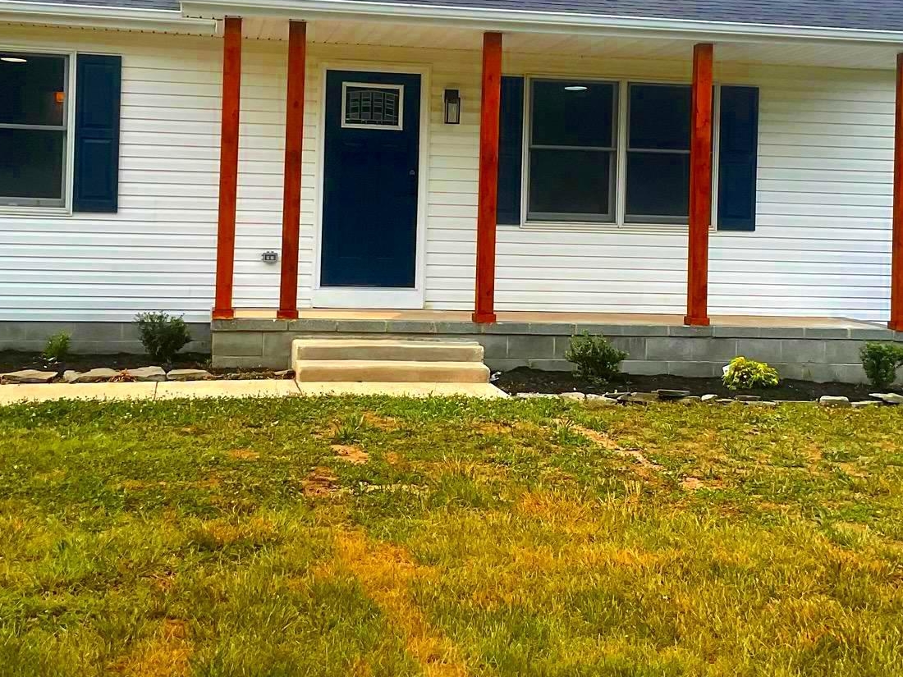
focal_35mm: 54
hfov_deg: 35.5
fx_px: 1409
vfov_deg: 26.9
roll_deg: -1.9
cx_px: 473
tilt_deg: -0.2
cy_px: 217
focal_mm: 3
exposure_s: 1/1912
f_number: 1.8
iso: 16
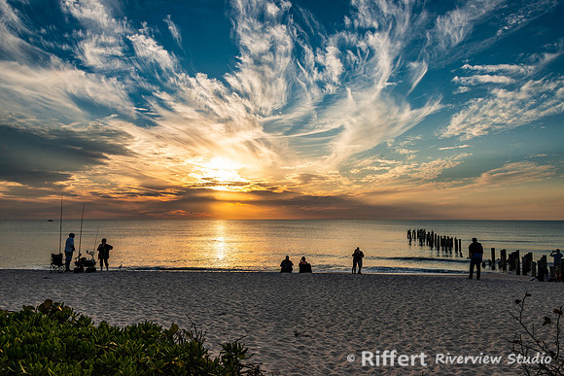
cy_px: 188
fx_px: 446
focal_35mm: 28
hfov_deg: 64.6
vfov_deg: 45.7
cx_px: 282
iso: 200
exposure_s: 1/640
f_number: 10
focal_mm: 28
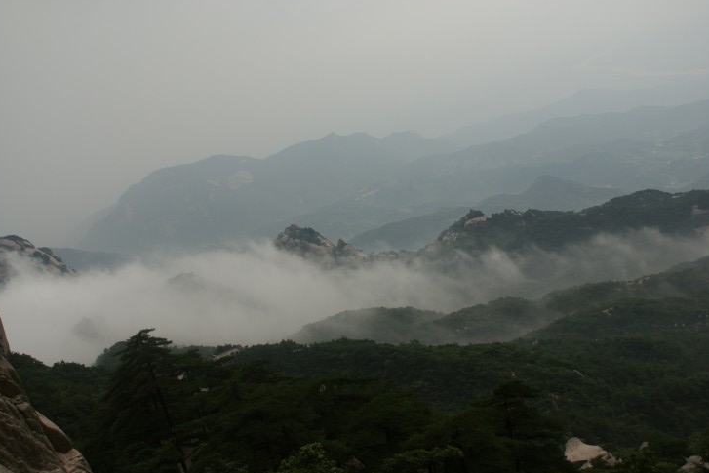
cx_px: 352
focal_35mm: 40
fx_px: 788
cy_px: 238
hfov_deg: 48.4
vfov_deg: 33.4
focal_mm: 26
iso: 125
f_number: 4.5
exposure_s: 1/50
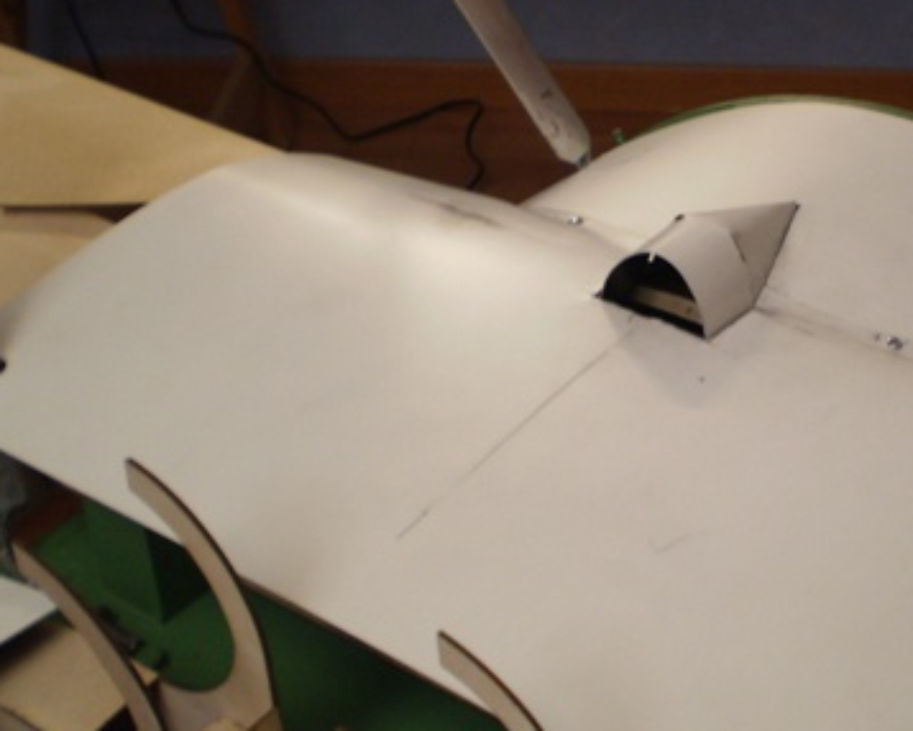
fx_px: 1703
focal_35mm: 63
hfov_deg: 29.3
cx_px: 726
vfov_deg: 24.2
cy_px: 330
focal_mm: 6.3
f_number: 3.1
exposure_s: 1/15
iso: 125
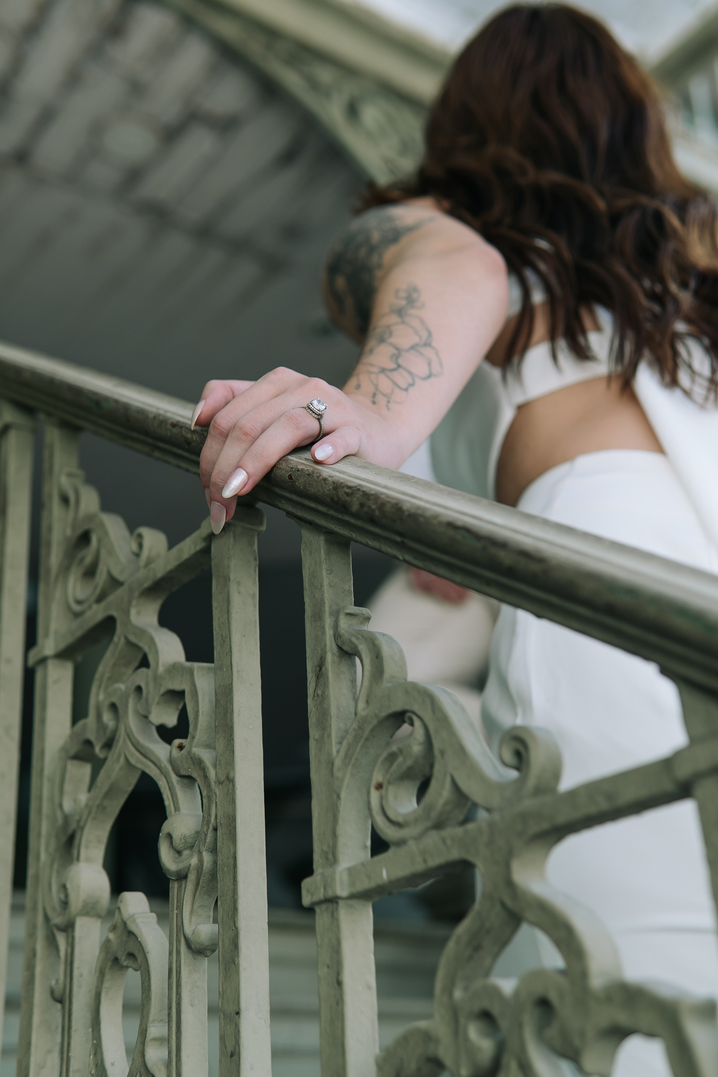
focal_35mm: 45
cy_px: 538
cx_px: 359
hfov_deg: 29.9
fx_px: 1346
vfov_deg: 43.6
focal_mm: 30
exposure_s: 1/500
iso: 100
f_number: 2.5
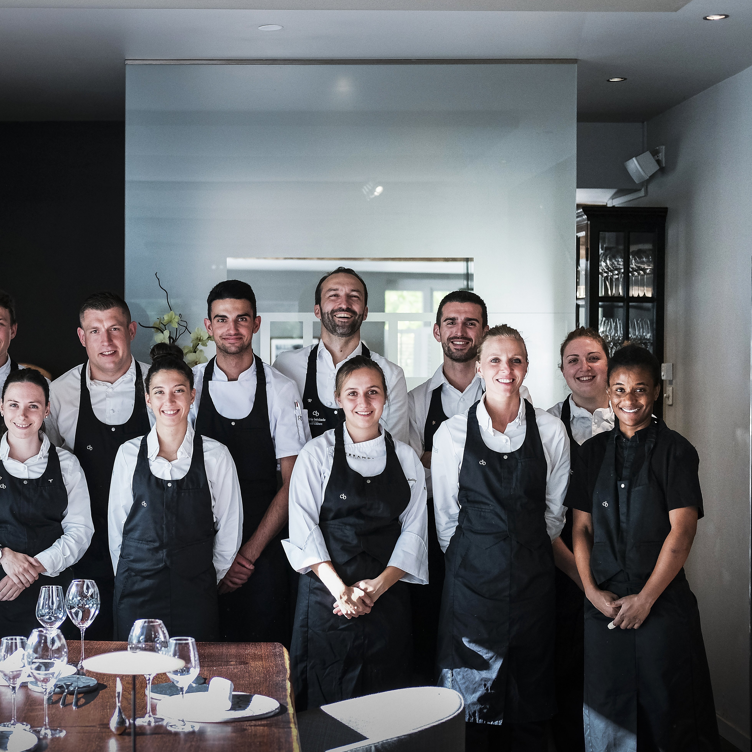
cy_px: 375
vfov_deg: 25.4
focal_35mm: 68
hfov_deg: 25.1
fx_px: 1671
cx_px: 210
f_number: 2
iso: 800
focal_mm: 35
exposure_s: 1/500
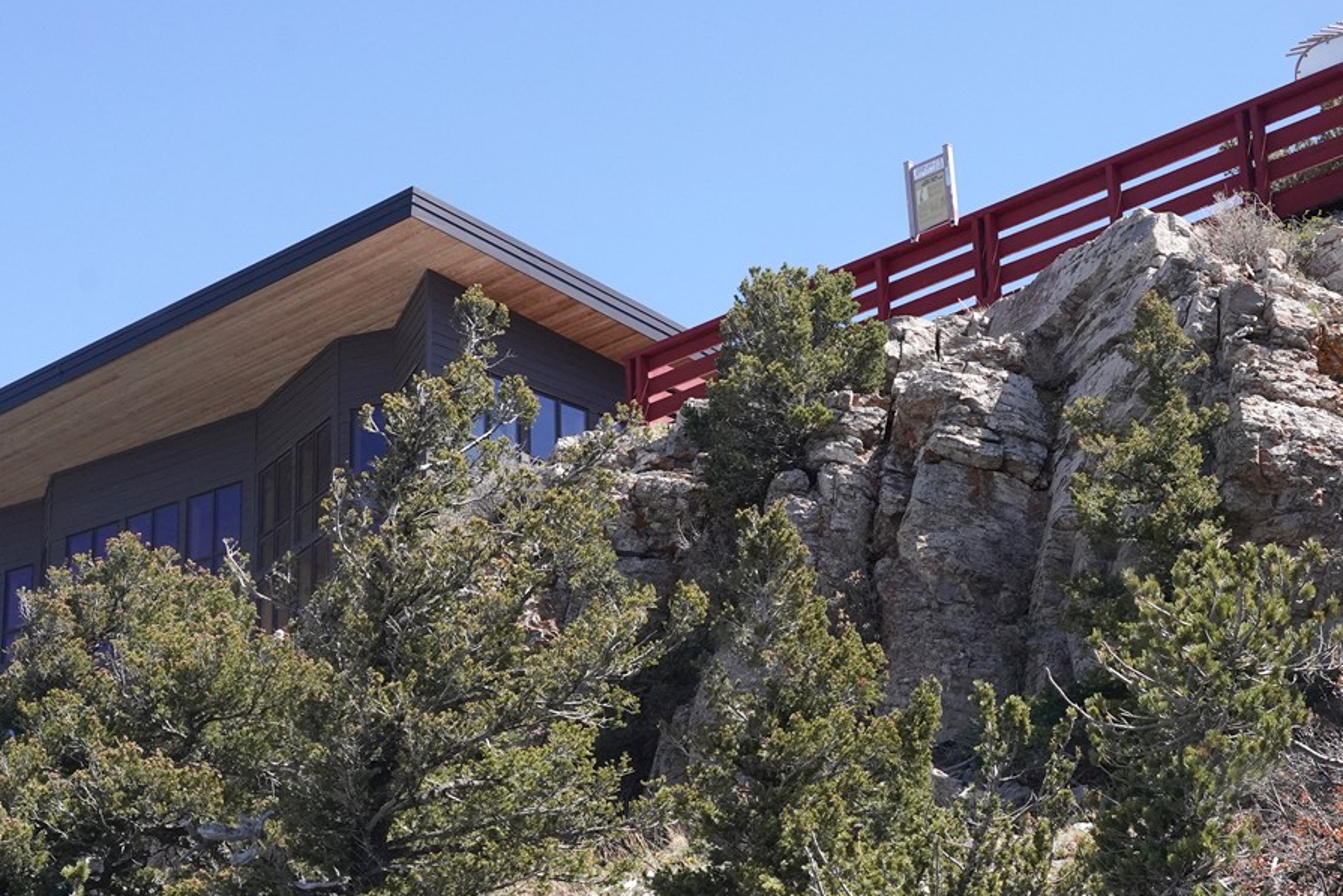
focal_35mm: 76
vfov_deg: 17.9
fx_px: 2835
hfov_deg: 26.5
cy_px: 650
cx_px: 858
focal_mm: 34
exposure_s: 1/500
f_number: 11
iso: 1250
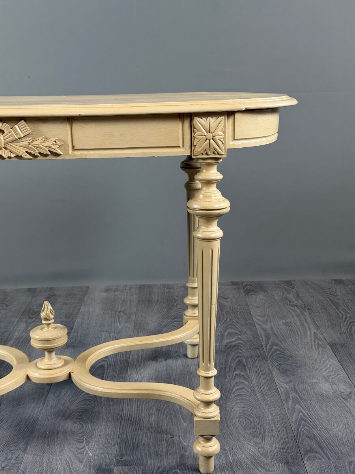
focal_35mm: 48
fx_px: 656
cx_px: 178
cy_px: 237
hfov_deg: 30.3
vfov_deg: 39.7
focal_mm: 6.76
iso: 64
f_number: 1.78
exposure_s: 1/50
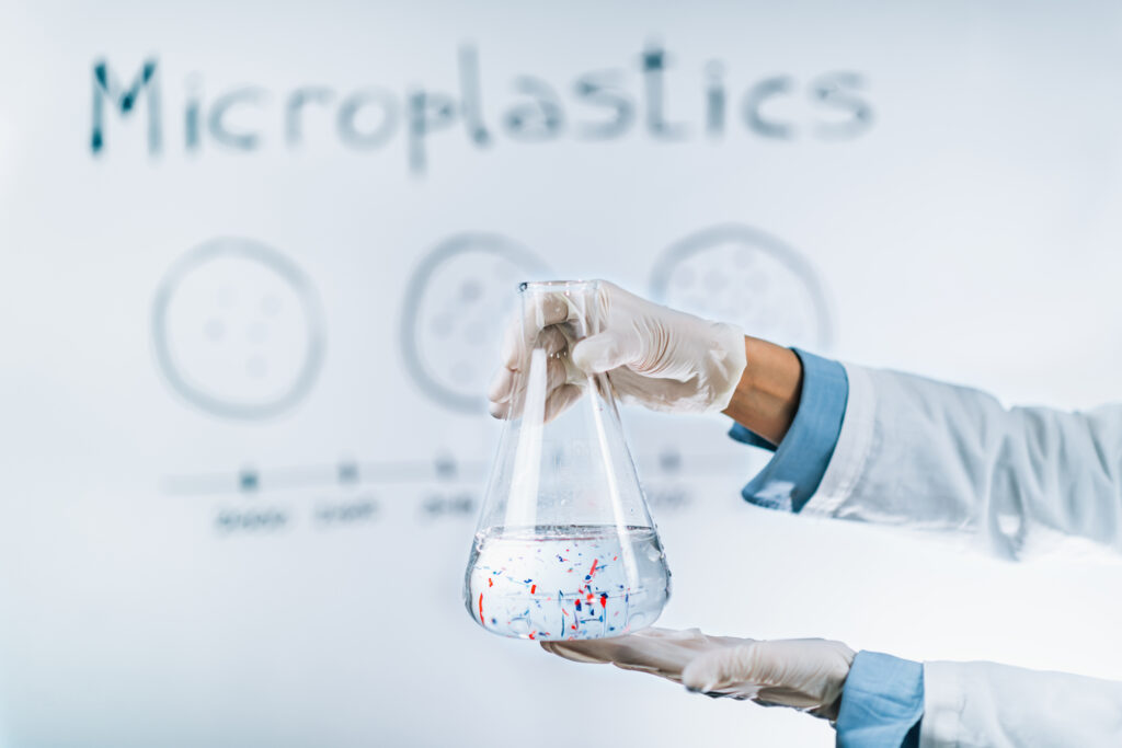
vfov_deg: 16.1
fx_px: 2649
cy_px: 374
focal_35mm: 85
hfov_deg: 23.9
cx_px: 561
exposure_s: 1/200
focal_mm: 85
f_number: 1.8
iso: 64
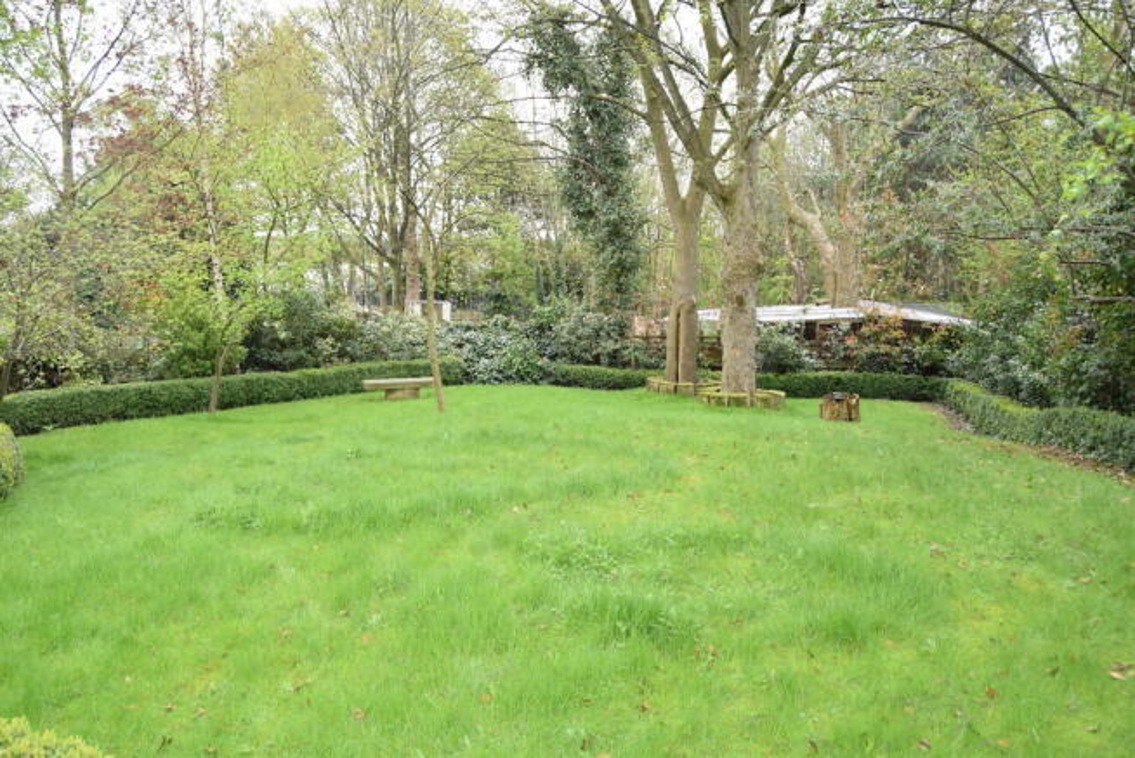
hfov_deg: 67.3
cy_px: 379
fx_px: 852
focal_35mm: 27
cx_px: 568
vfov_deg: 48.0
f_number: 4.5
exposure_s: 1/60
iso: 100
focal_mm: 18
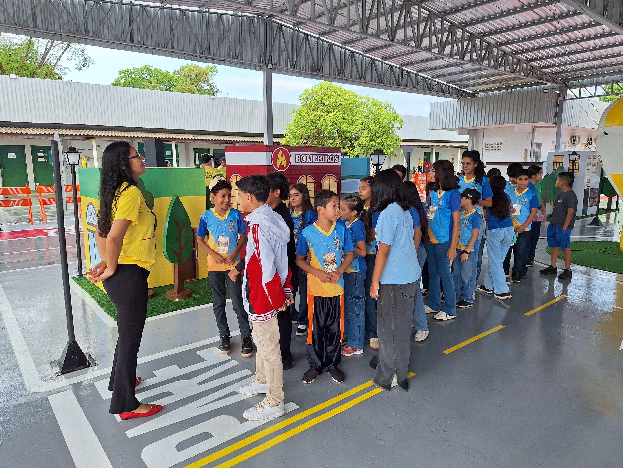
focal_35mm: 23
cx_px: 312
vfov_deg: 58.9
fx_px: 414
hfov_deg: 73.9
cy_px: 234
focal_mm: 5.54
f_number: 1.8
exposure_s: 1/264
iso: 40
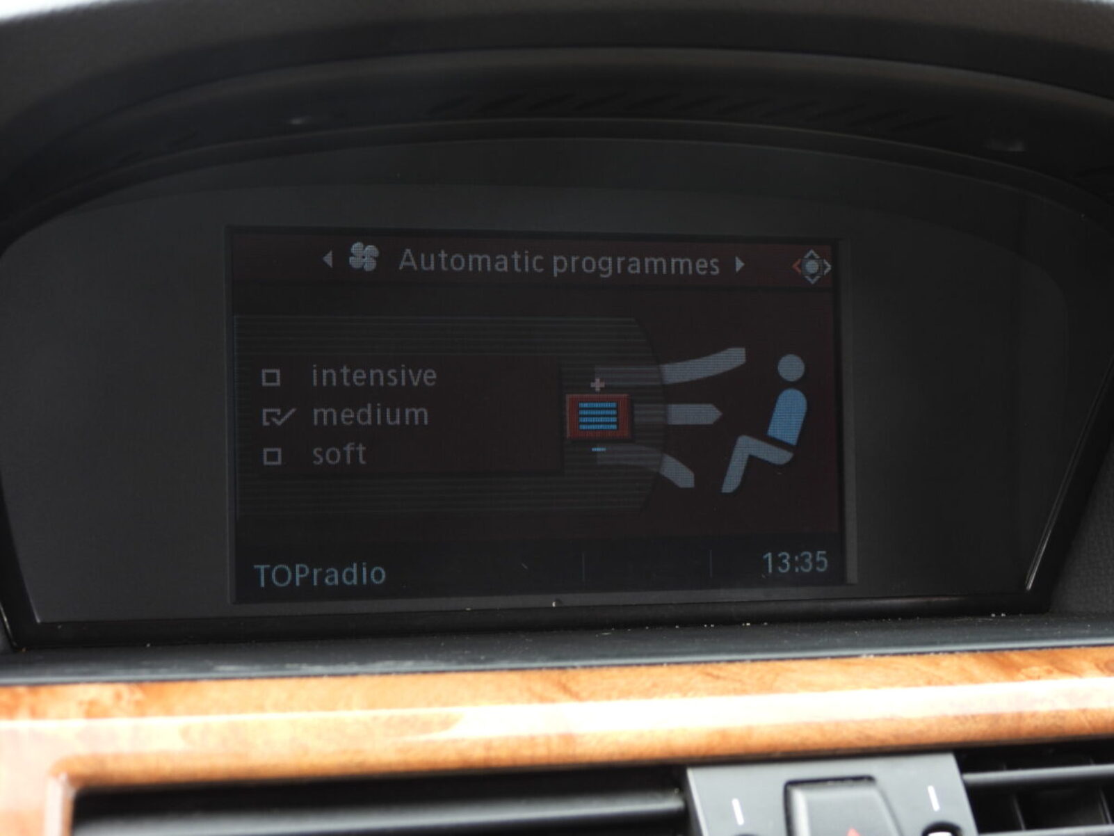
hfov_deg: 24.4
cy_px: 418
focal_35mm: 80
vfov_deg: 18.4
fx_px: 2575
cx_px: 557
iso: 125
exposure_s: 1/60
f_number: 3.5
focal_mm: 14.4
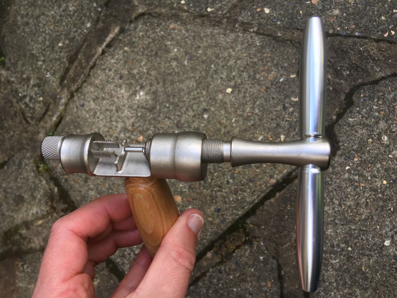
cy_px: 149
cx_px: 198
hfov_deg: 61.7
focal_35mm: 29
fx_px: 333
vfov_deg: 48.2
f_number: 2.2
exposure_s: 1/100
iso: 25
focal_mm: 4.15
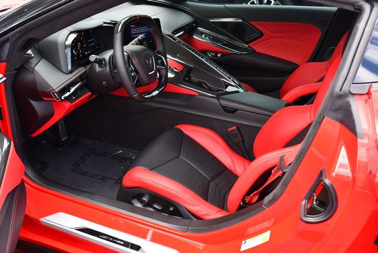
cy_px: 126
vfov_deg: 36.9
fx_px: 378
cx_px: 189
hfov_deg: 53.1
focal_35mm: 36
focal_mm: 18
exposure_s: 1/250
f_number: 4.5
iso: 400
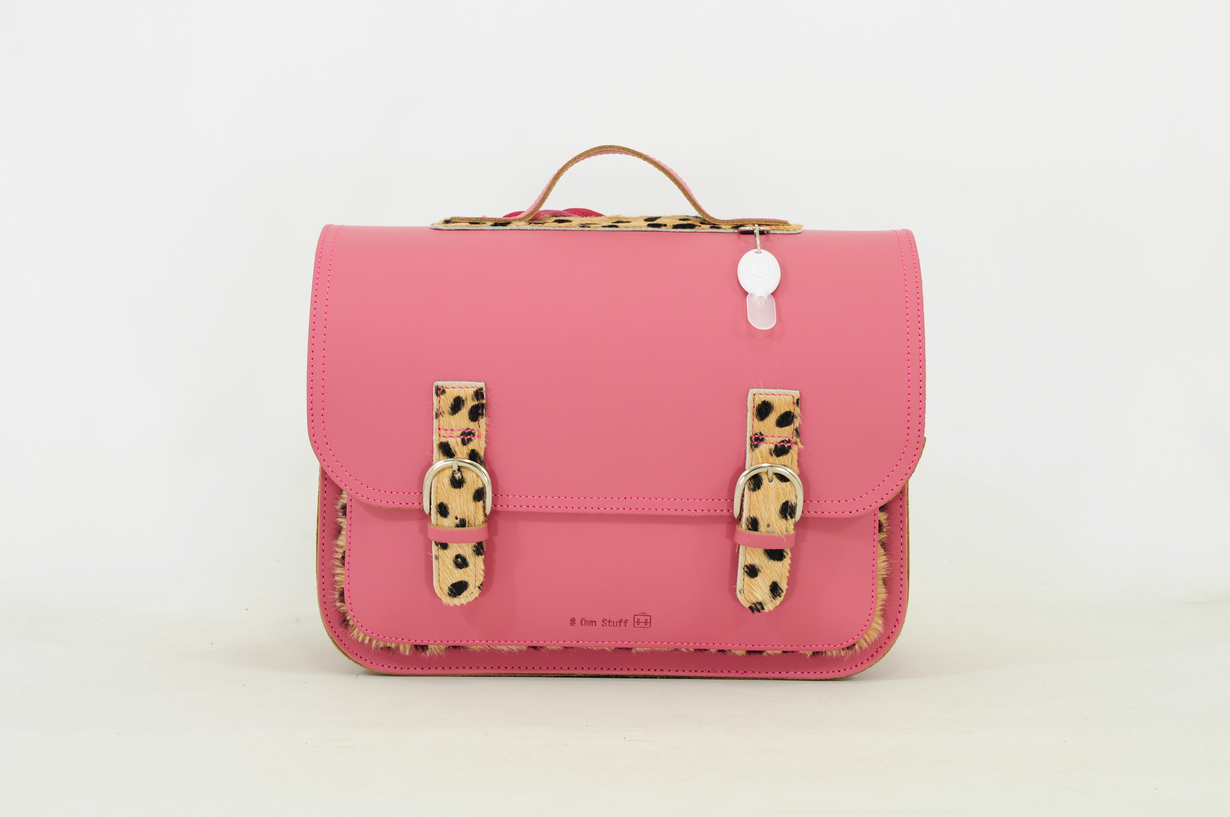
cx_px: 615
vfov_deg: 23.7
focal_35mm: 57
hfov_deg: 35.1
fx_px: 1945
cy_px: 408
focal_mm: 38
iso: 200
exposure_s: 1/25
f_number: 9
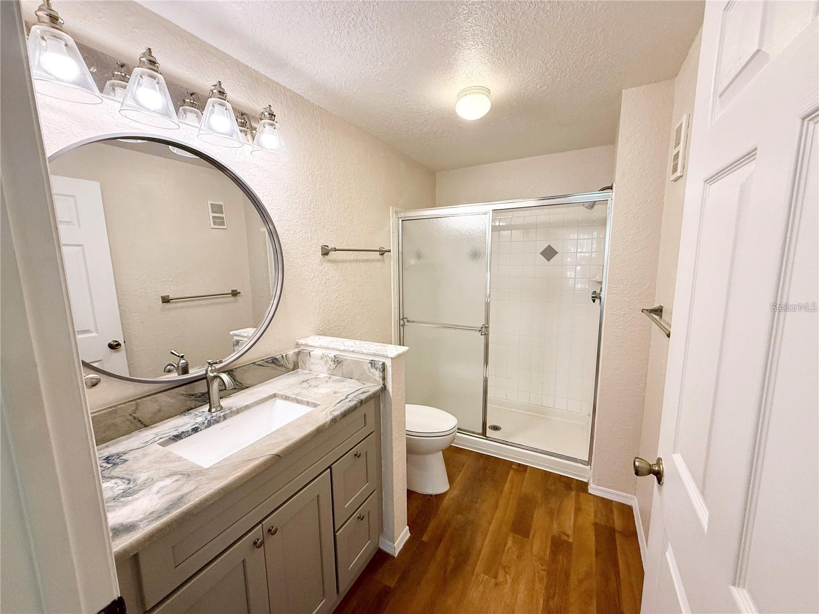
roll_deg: +0.9
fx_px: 331
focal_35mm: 14
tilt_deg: -7.7
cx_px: 410
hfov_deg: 102.1
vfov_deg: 85.7
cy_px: 307
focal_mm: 2.22
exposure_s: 1/120
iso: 200
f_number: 2.2
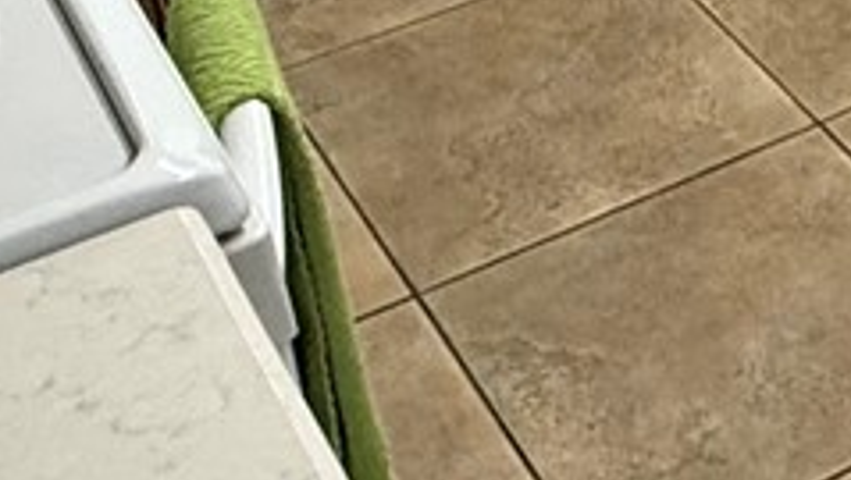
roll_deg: -1.0
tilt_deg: -24.3
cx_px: 1193
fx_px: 2304
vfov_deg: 11.1
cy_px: -398
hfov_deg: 18.9
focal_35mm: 102
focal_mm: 2.22
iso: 160
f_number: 2.2
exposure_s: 1/120
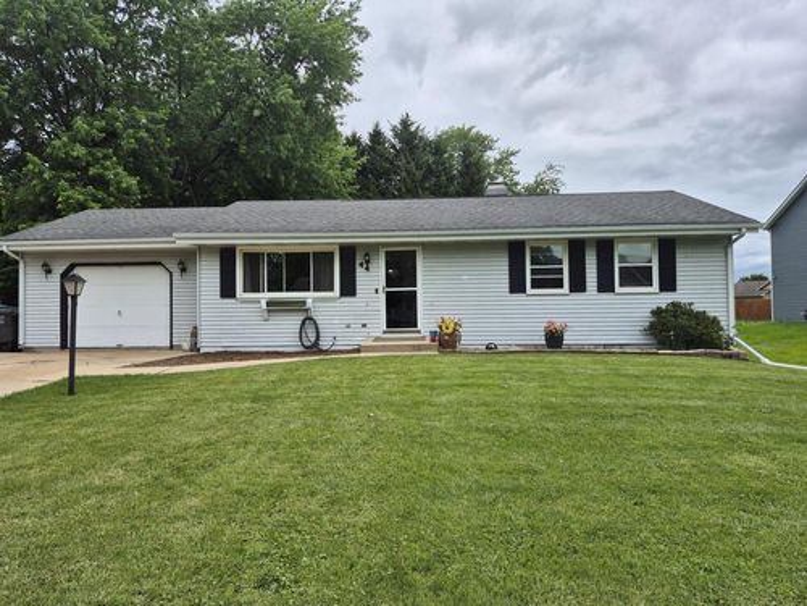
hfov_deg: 73.9
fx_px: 536
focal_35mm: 23
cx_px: 404
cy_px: 303
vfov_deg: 58.9
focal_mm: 5.4
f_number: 1.8
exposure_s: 1/1700
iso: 25
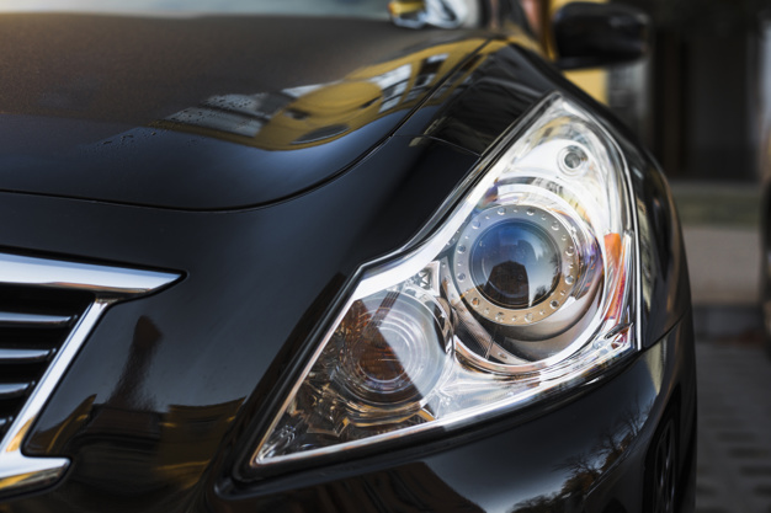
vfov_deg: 27.0
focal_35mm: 50
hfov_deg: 39.6
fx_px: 1070
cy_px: 256
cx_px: 386
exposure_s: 1/200
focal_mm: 50
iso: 400
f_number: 3.5
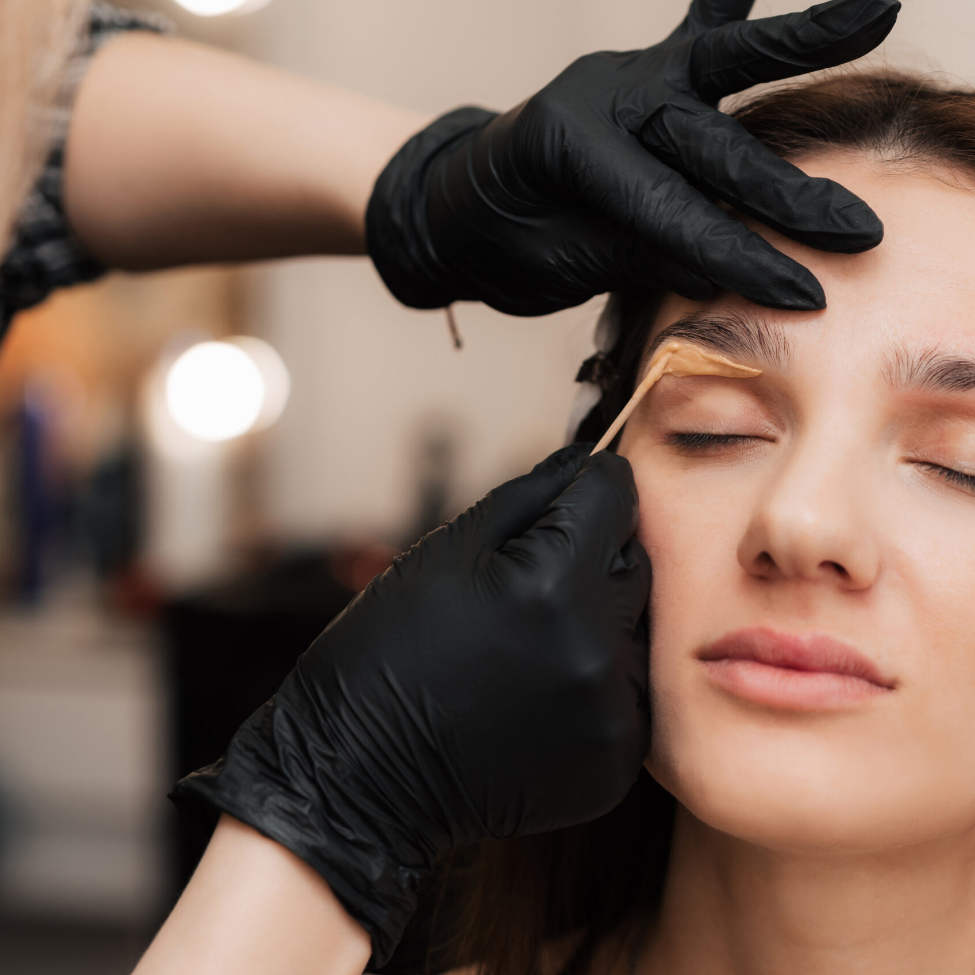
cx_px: 511
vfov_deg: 16.0
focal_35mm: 109
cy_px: 486
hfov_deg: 16.0
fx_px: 3473
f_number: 4
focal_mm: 85
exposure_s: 1/200
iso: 400
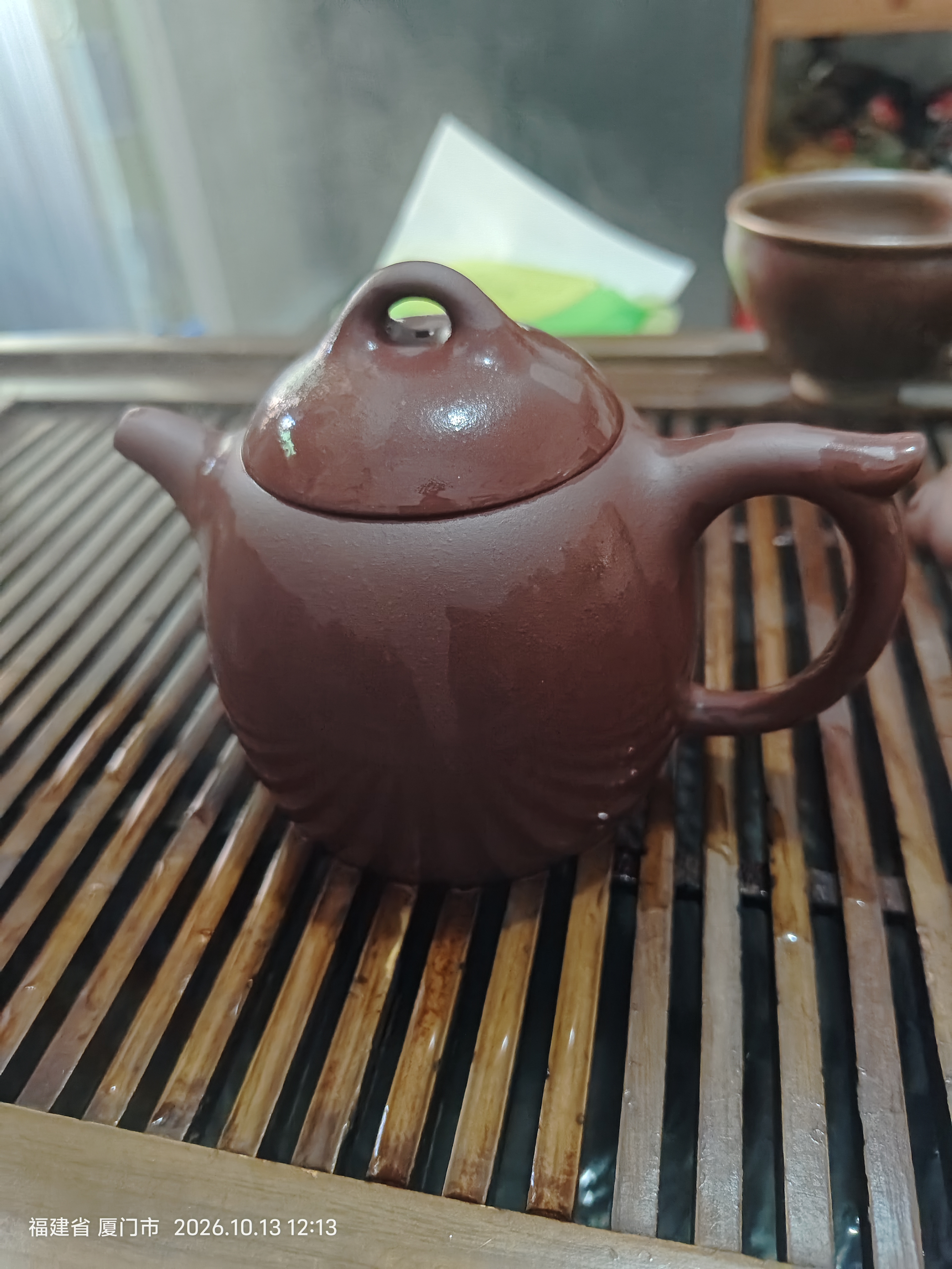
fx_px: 843
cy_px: 634
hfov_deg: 58.9
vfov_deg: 73.9
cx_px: 476
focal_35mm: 23
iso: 7583
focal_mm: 5.56
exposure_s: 1/187
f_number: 1.88
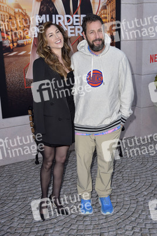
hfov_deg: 35.1
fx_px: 248
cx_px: 78
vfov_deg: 50.7
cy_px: 118
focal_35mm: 38
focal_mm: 38
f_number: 6.3
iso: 320
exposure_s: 1/250
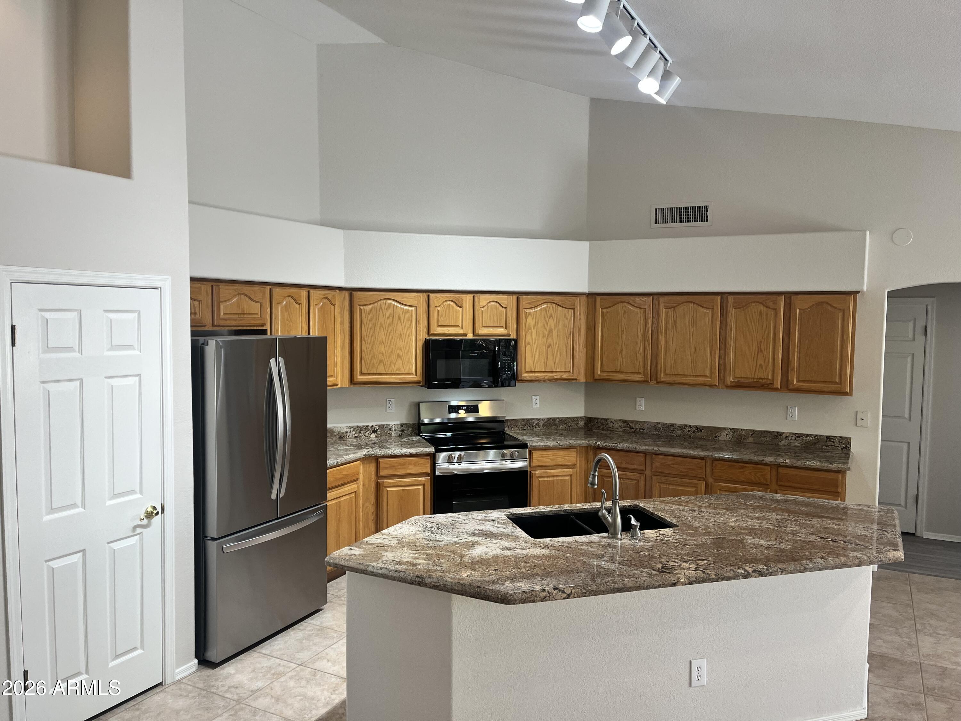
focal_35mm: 26
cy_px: 360
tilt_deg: -4.2
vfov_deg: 53.1
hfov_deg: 67.3
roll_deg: -0.5
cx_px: 480
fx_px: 722
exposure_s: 1/120
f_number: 1.6
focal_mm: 5.1
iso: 100
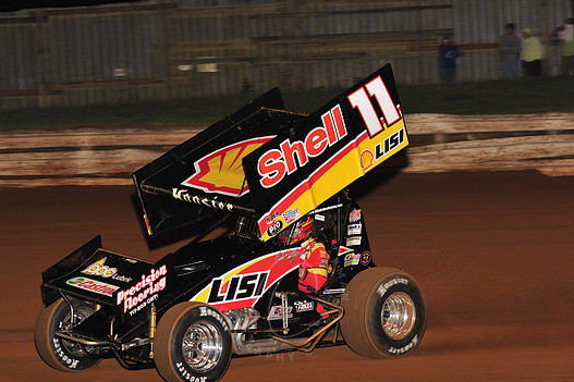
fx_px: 2104
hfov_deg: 15.5
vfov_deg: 10.4
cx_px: 282
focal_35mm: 132
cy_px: 195
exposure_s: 1/320
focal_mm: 120
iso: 1000
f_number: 7.1
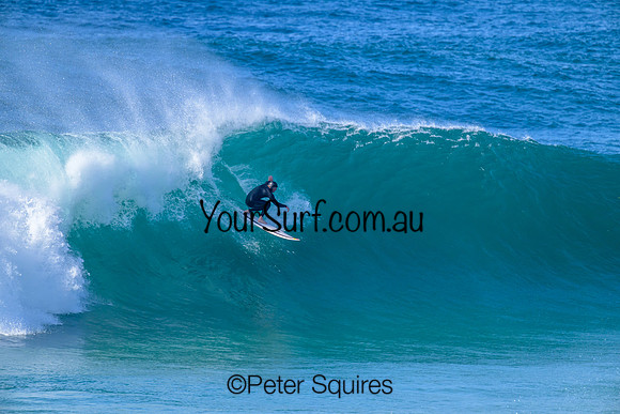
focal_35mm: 560
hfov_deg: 3.7
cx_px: 310
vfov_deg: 2.5
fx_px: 9646
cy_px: 207
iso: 1250
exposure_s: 1/2000
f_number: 8
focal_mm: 560
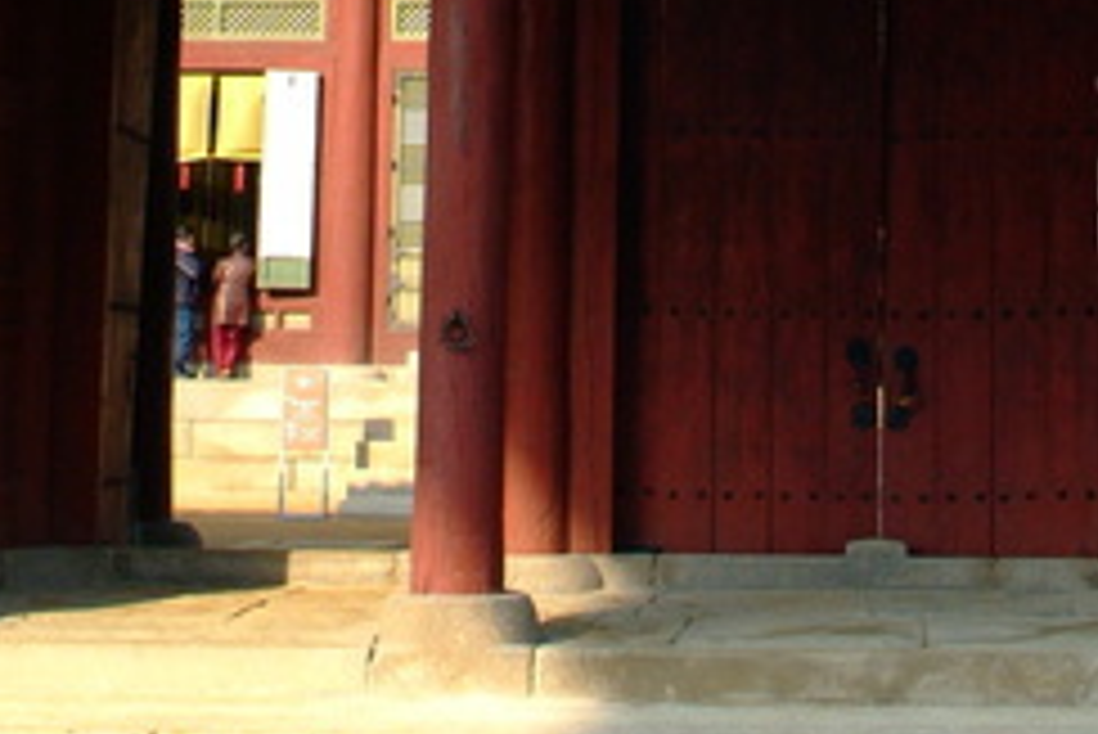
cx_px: 835
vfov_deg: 15.5
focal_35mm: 86
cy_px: -63
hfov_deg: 23.4
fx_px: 2624
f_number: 9.5
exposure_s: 1/350
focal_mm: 20
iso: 800
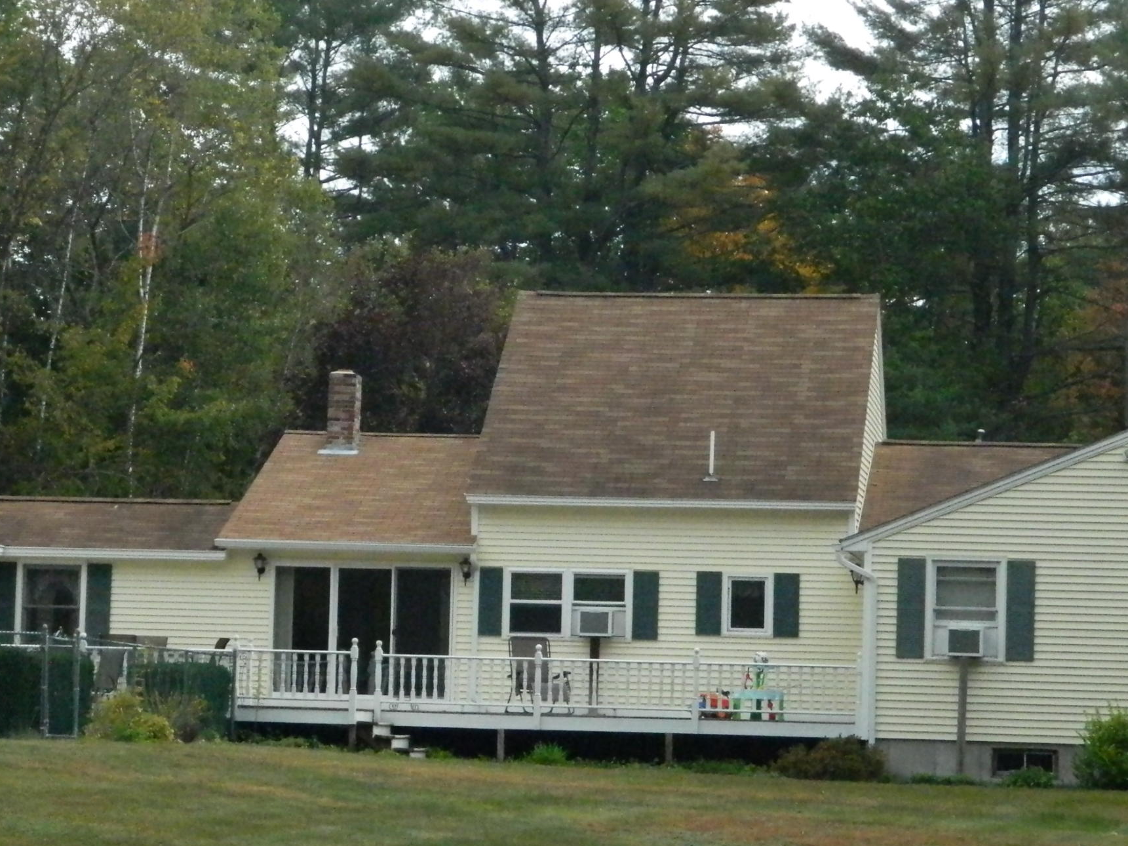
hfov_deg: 16.1
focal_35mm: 122
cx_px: 429
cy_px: 391
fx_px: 3976
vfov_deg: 12.1
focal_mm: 12.6
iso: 800
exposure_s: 1/500
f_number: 11.4
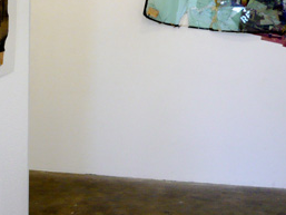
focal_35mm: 71
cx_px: 120
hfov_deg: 27.3
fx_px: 587
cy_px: 24
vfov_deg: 20.3
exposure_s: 1/30
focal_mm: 5.8
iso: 125
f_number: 2.8
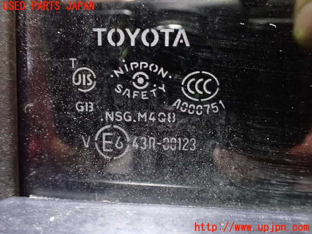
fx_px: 270
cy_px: 117
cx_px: 156
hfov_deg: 60.0
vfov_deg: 46.8
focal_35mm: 30
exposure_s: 1/20
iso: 1600
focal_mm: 5.4
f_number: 2.3
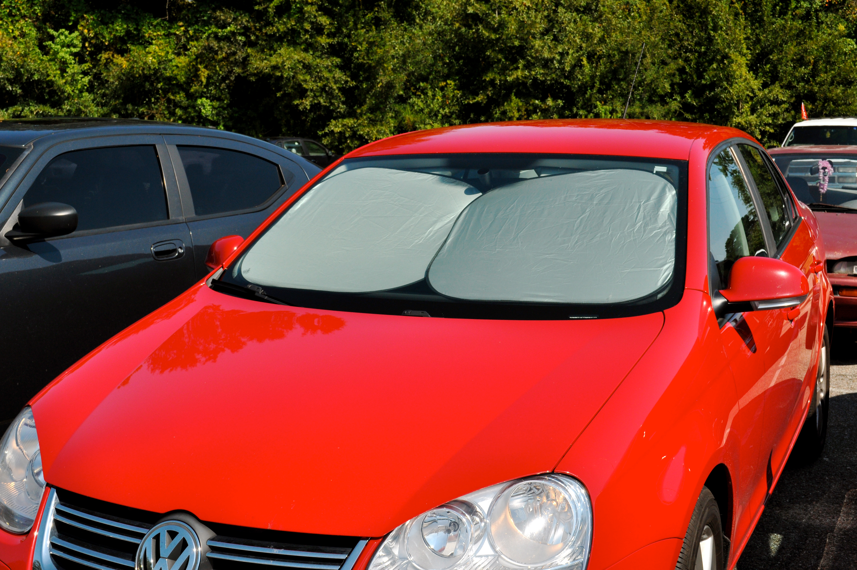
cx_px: 428
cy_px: 285
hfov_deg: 41.2
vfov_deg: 28.0
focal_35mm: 48
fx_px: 1141
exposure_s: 1/500
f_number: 11
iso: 200
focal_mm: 32
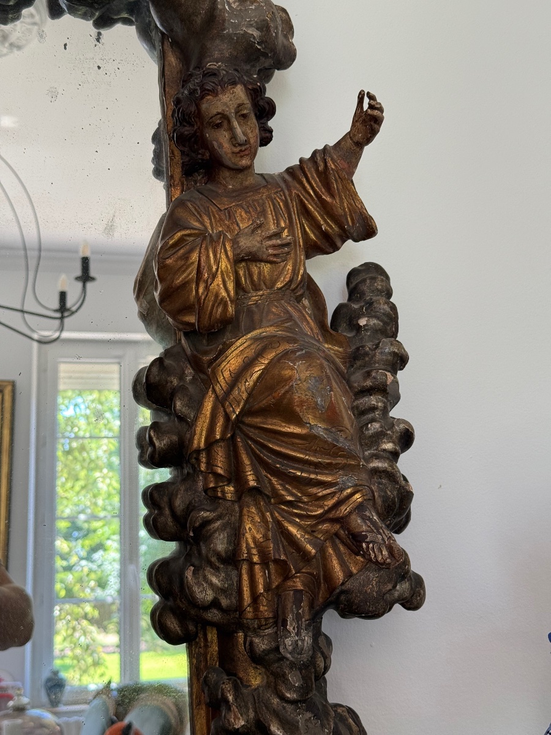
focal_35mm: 48
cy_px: 368
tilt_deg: +2.1
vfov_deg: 39.7
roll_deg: -1.2
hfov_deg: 30.3
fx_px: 1019
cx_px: 276
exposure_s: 1/60
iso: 125
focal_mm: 6.76
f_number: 1.78
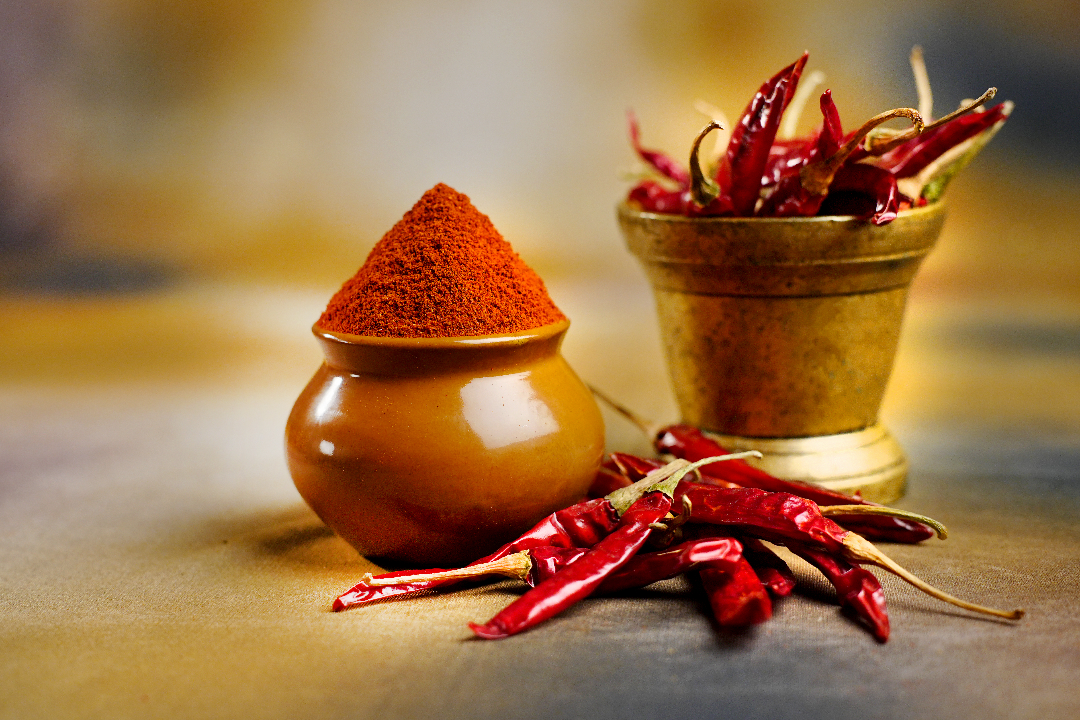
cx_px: 540
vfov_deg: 27.0
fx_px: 1500
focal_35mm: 50
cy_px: 360
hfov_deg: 39.6
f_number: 4
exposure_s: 1/25
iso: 800
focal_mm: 50
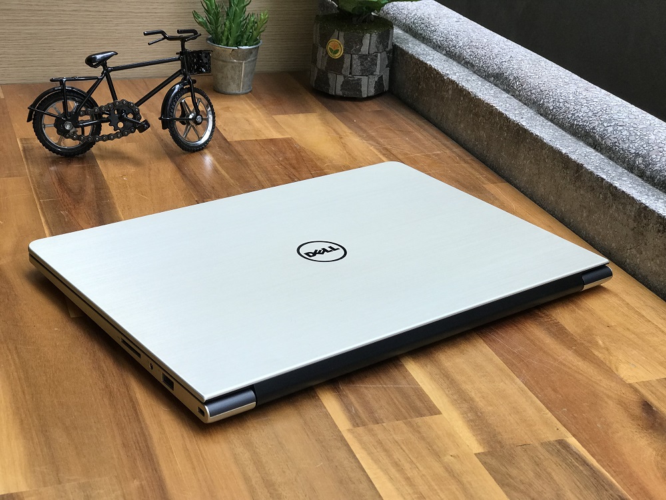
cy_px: 250
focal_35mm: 57
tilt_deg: -25.2
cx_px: 333
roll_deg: -2.0
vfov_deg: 25.7
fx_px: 1097
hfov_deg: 33.8
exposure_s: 1/50
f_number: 2.8
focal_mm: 6.6
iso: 25
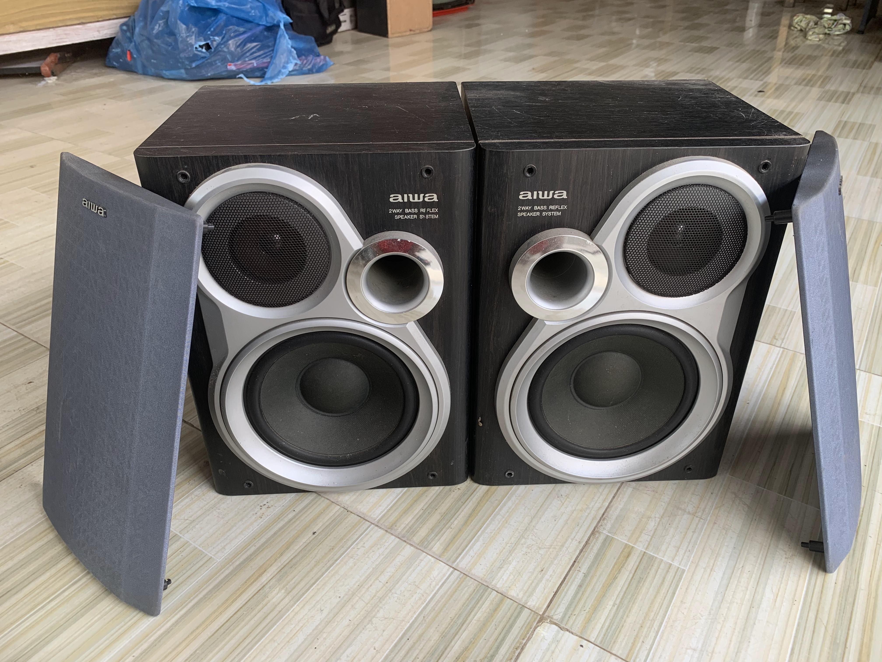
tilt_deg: -29.7
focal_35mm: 26
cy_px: 331
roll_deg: -1.1
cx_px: 441
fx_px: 662
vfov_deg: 53.1
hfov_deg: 67.3
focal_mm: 4.25
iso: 40
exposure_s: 1/121
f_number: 1.8
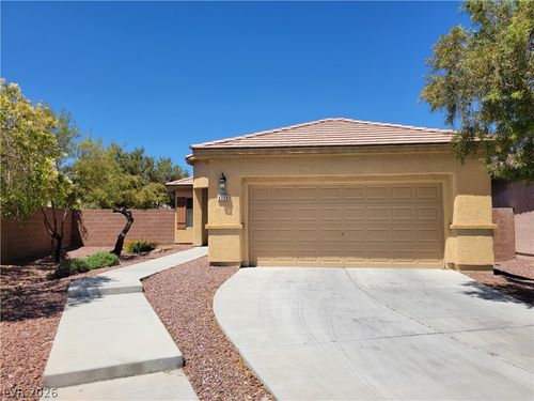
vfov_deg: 53.1
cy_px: 200
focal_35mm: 26
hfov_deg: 67.3
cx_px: 267
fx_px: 401
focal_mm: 5.4
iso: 40
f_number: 1.8
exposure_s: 1/3168
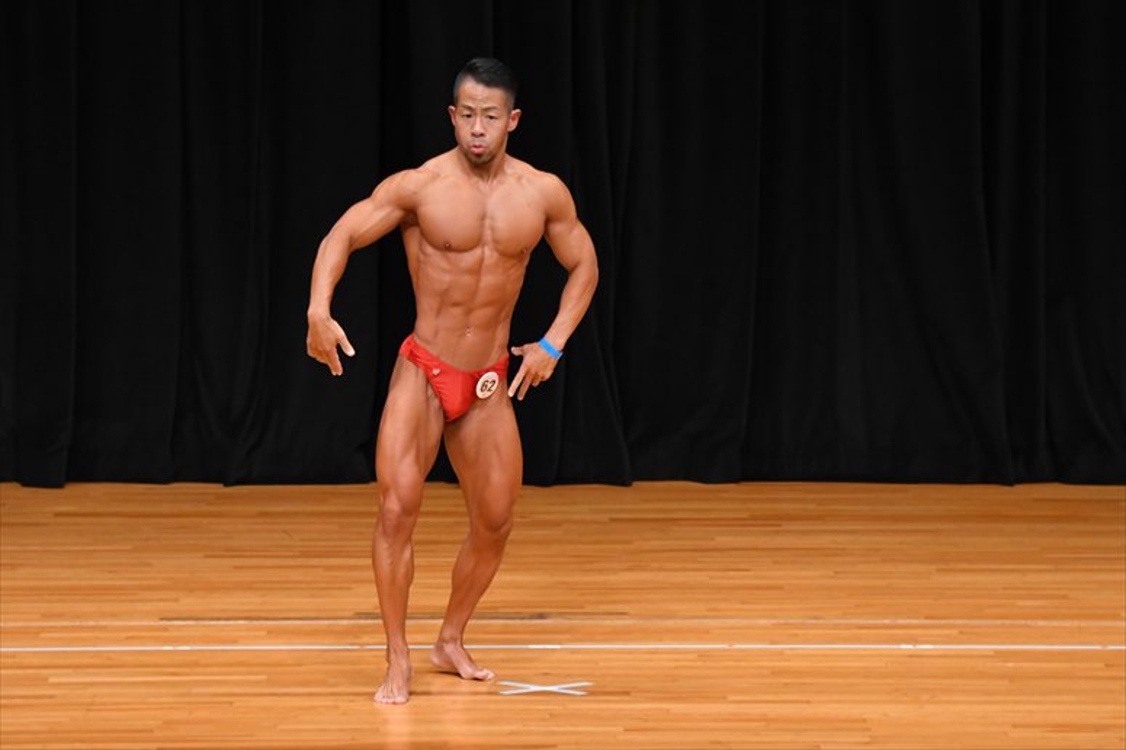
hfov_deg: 7.2
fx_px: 8910
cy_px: 375
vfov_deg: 4.8
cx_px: 563
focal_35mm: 285
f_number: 5.6
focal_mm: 190
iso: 3200
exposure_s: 1/400
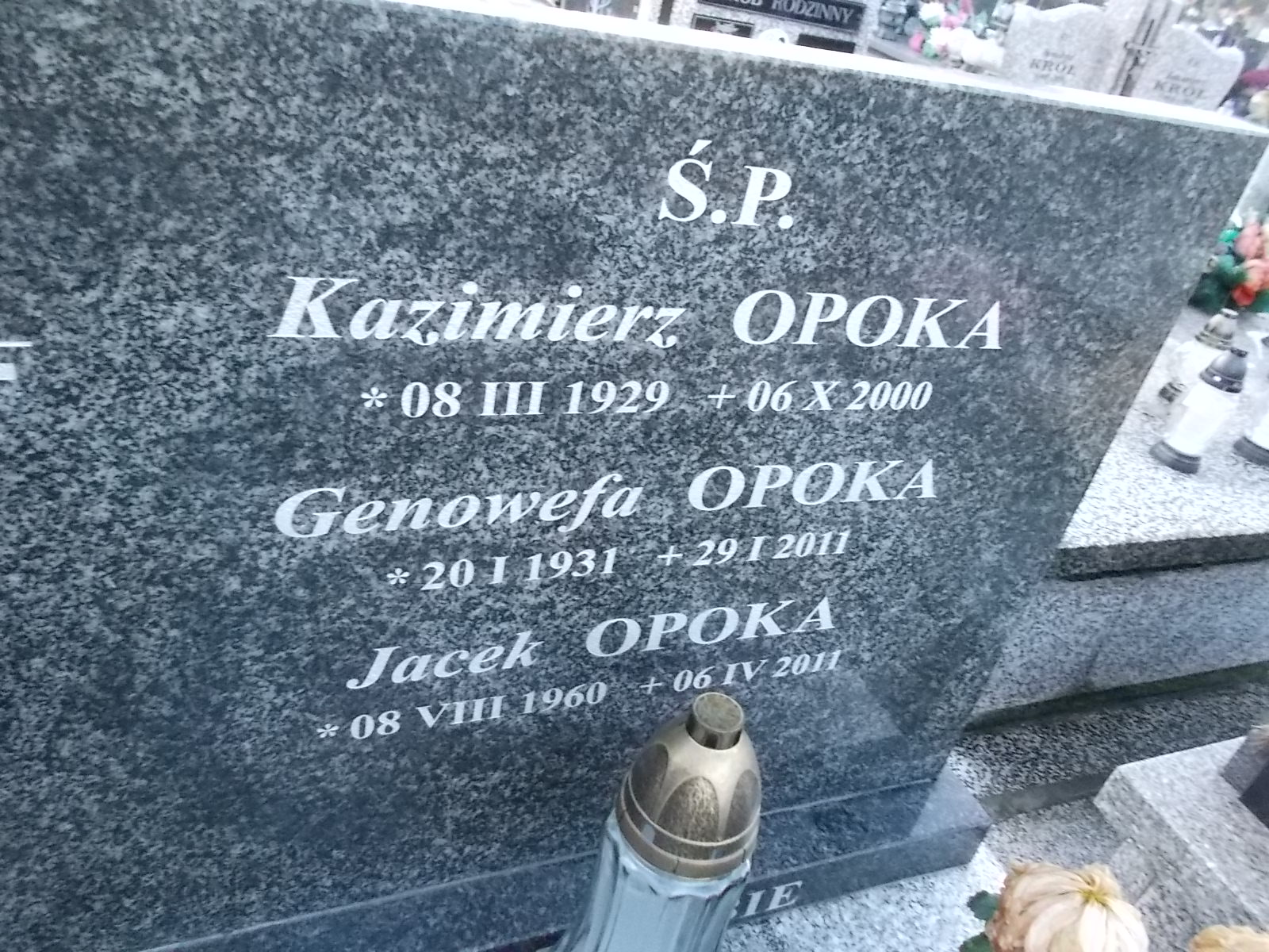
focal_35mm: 26
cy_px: 476
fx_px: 953
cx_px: 634
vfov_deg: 53.1
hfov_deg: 67.3
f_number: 3.2
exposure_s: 1/60
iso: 400
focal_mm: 4.6
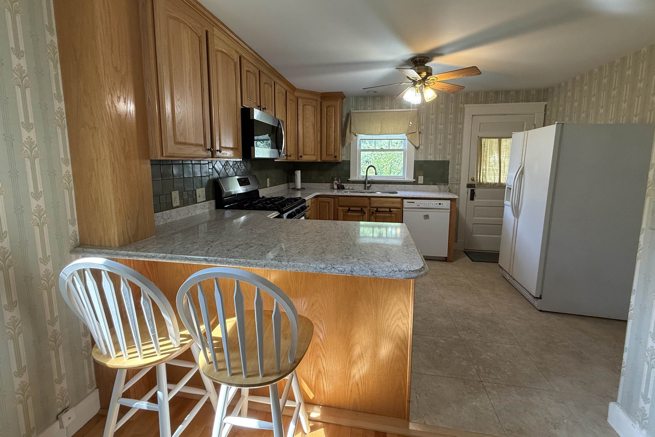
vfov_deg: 77.1
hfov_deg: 100.4
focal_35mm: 15
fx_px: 273
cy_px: 195
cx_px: 332
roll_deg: +0.1
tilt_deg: -6.9
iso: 320
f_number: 2.2
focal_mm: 2.22
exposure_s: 1/120
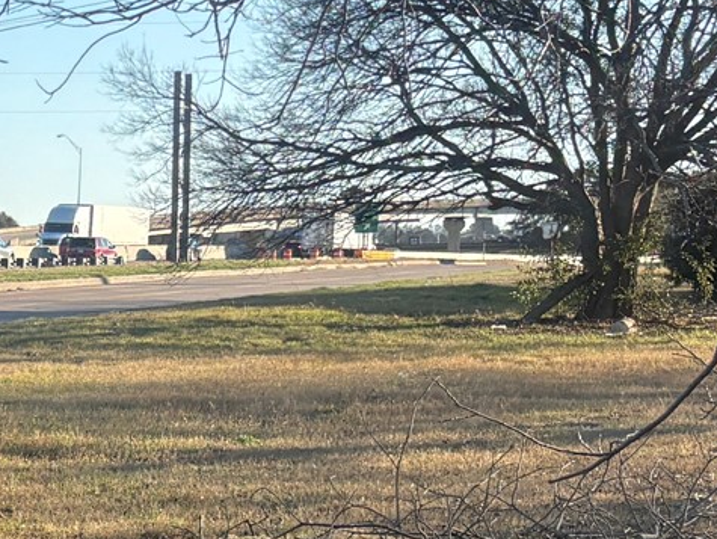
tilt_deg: -4.5
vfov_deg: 13.2
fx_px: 2322
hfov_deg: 15.2
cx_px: -568
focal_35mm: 112
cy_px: 459
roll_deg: +1.6
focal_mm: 5.96
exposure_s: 1/2075
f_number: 1.6
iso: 50
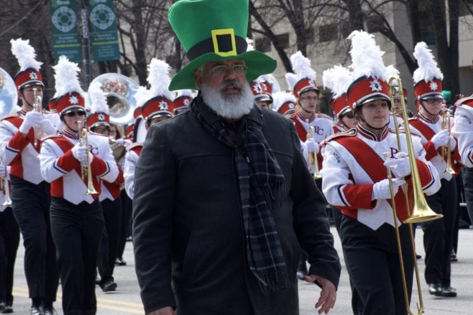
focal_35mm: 189
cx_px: 285
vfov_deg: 7.3
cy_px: 129
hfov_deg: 10.9
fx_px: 2479
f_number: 13
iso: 200
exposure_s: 1/80
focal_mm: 85
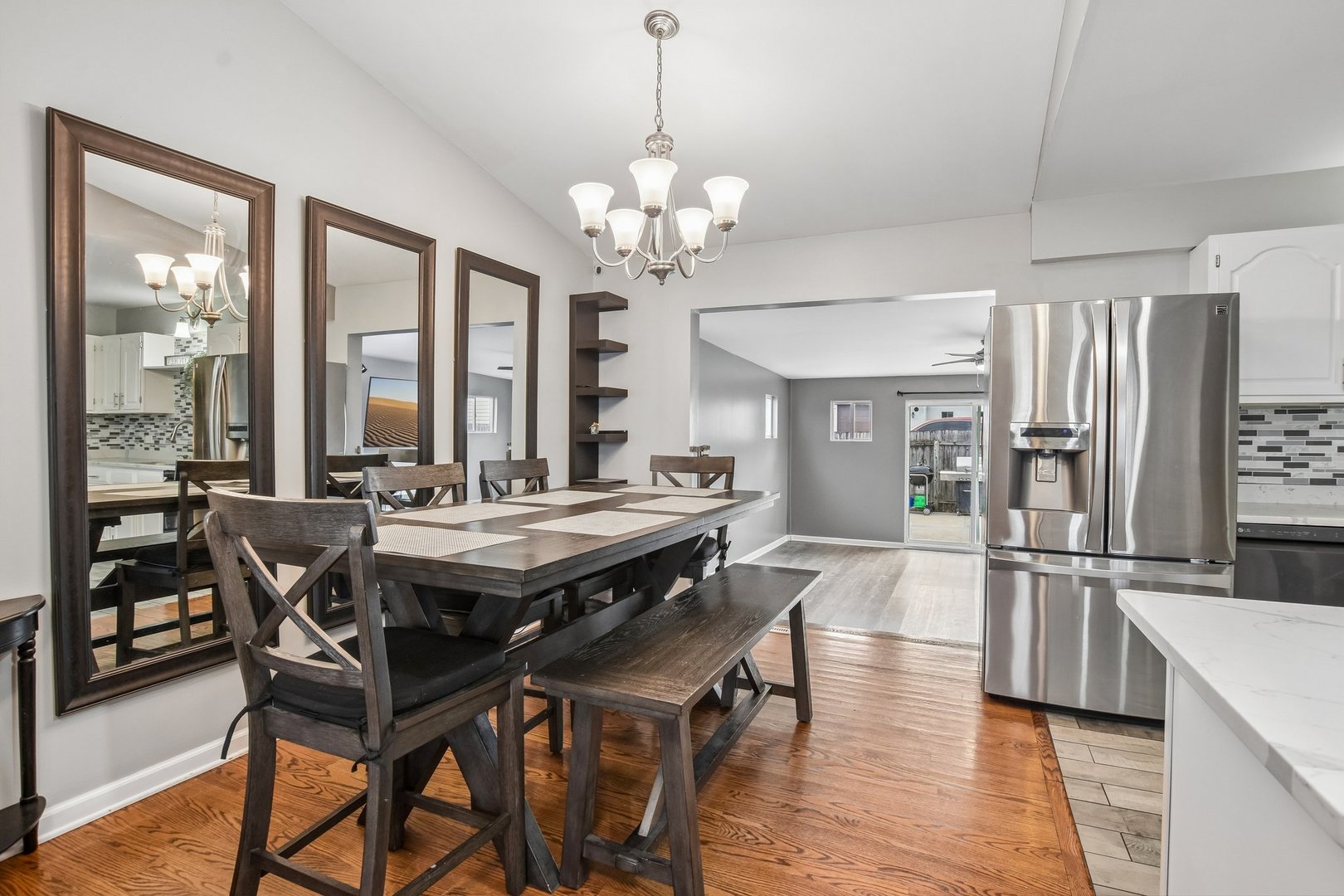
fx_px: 644
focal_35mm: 17
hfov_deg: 92.4
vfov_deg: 69.7
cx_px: 672
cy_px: 448
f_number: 8
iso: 400
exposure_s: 1/13
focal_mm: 11.5
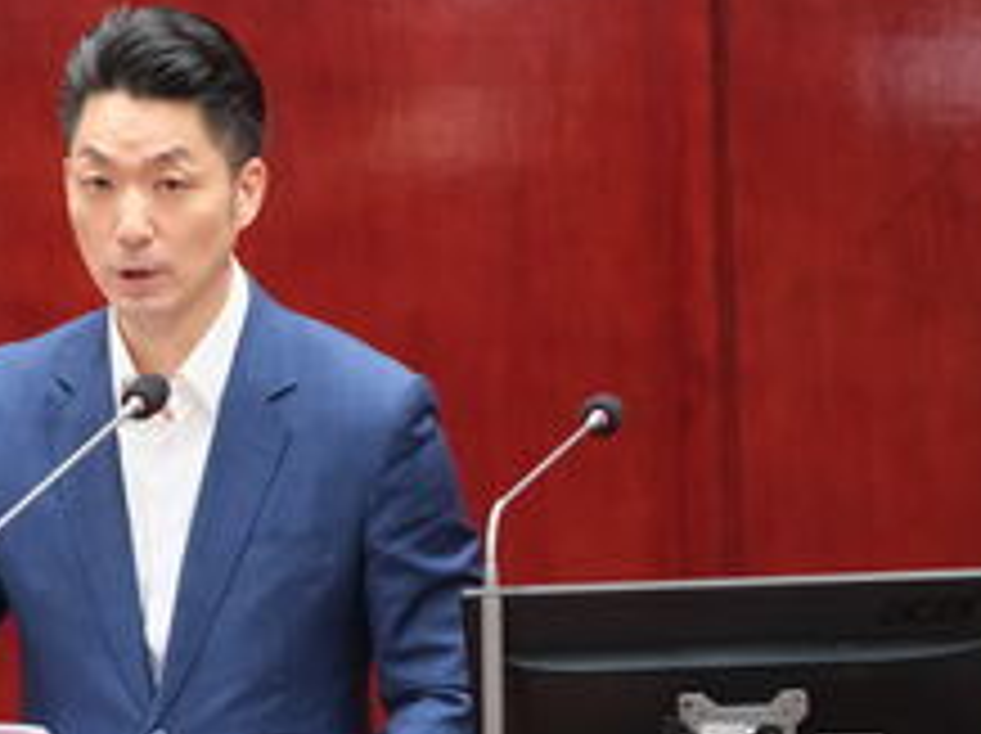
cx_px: 225
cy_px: 326
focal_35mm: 316
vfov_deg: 4.7
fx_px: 8945
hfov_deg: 6.3
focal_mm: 119.2
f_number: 2.8
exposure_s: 1/250
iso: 1600
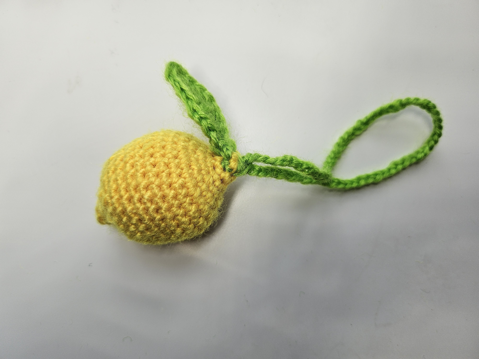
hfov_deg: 71.6
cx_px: 240
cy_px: 180
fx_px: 332
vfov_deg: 56.8
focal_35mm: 24
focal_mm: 5
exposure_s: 1/255
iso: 50
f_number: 1.8
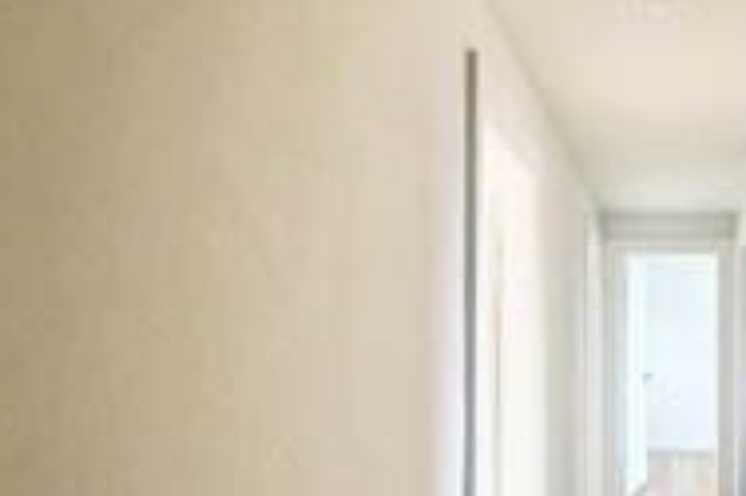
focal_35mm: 31
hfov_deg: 54.0
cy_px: 333
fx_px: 642
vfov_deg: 41.7
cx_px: 647
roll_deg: +0.7
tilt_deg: +0.0
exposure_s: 1/92
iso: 320
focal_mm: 2.22
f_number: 2.2
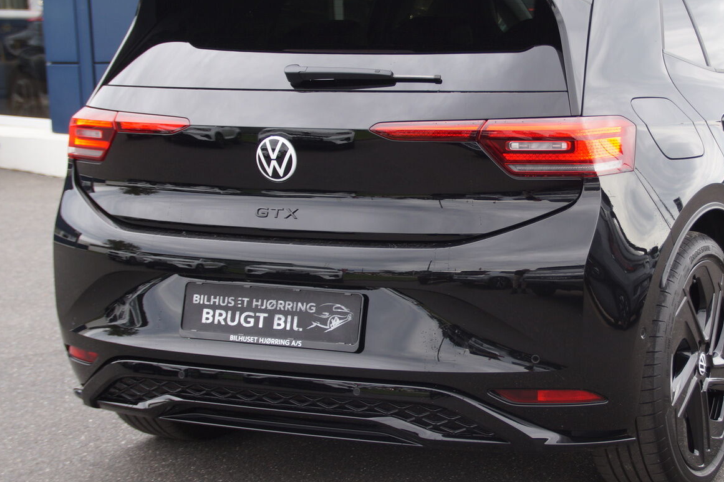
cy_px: 222
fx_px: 1745
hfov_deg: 23.2
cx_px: 523
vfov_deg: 15.7
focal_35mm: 87
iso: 100
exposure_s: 1/60
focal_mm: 35
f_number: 4.5
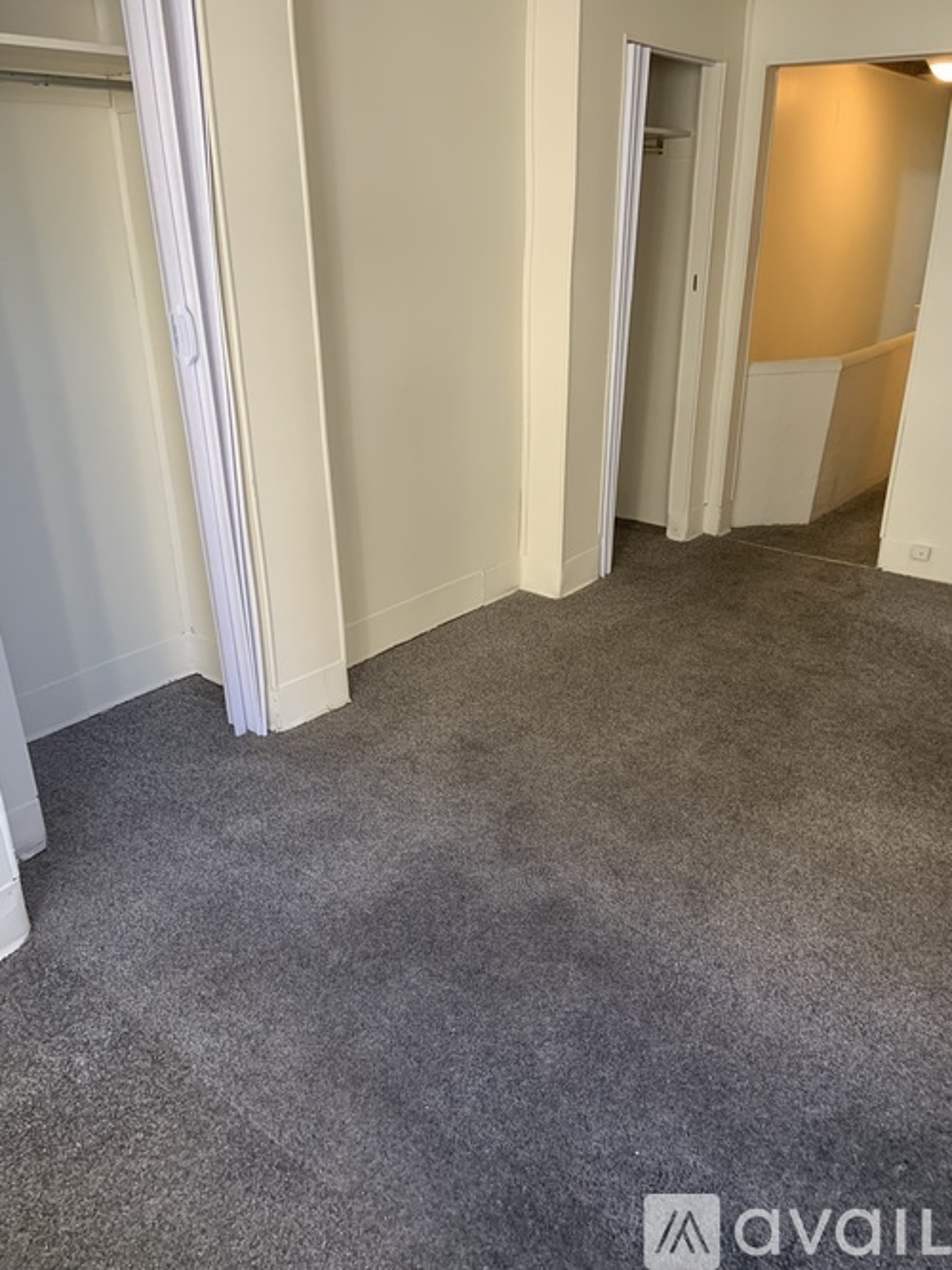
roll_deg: +1.8
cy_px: 635
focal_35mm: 26
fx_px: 954
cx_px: 476
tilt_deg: -22.8
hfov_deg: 53.0
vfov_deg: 67.3
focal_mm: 4.25
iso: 160
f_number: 1.8
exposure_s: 1/60
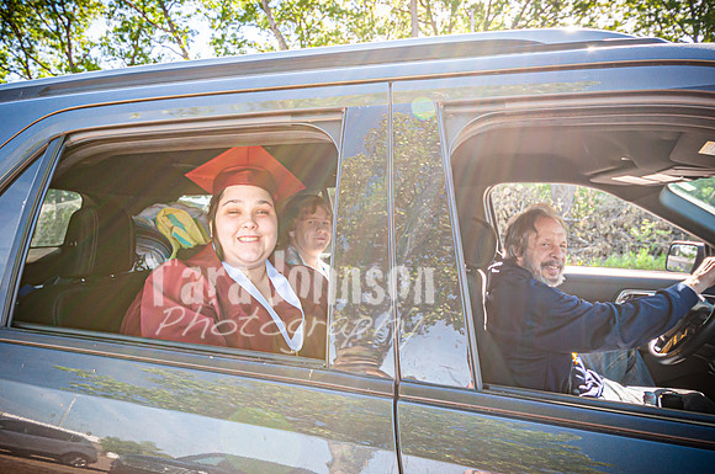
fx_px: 476
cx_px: 358
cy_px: 237
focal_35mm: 24
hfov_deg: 73.8
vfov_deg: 53.0
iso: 200
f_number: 5.6
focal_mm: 16
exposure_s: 1/125
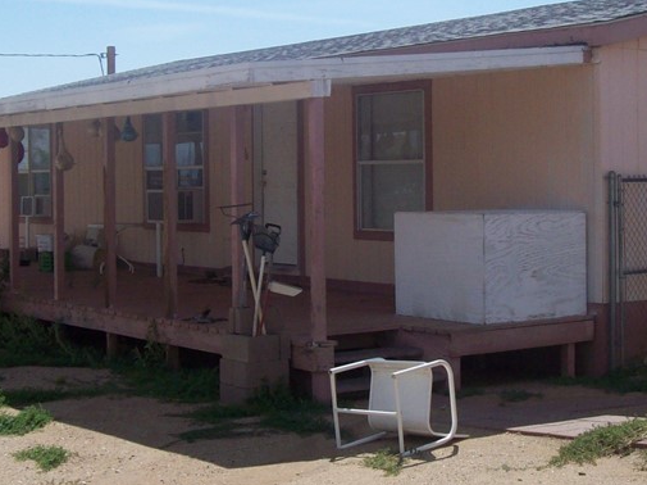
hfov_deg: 26.7
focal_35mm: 73
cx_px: 342
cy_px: 183
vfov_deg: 20.1
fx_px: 1363
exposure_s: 1/961
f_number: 4.8
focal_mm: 6
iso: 80
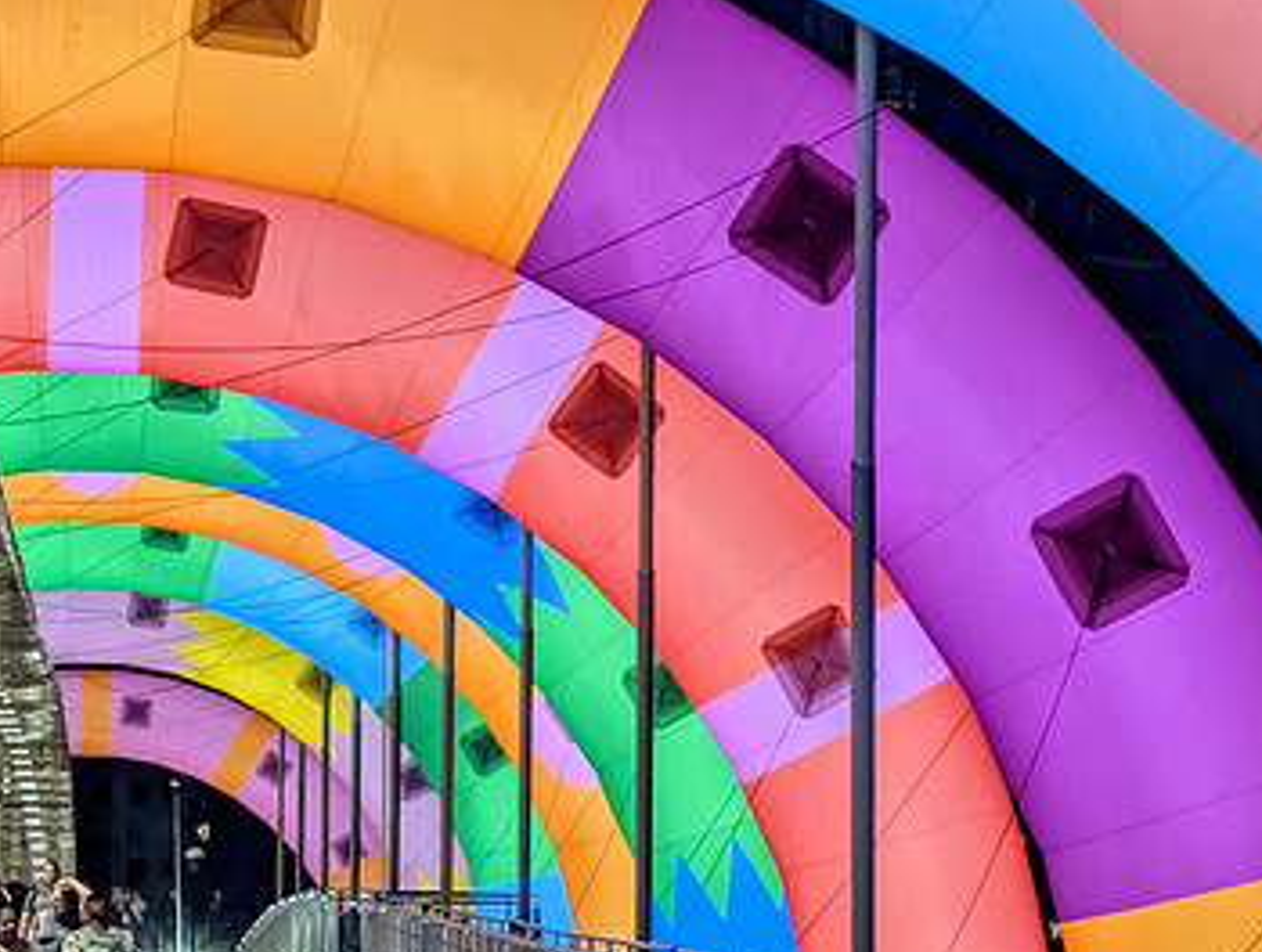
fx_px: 7087
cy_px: 665
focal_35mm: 194
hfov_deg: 10.2
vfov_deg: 7.7
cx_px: 436
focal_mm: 19
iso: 572
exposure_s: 1/23.8
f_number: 3.5
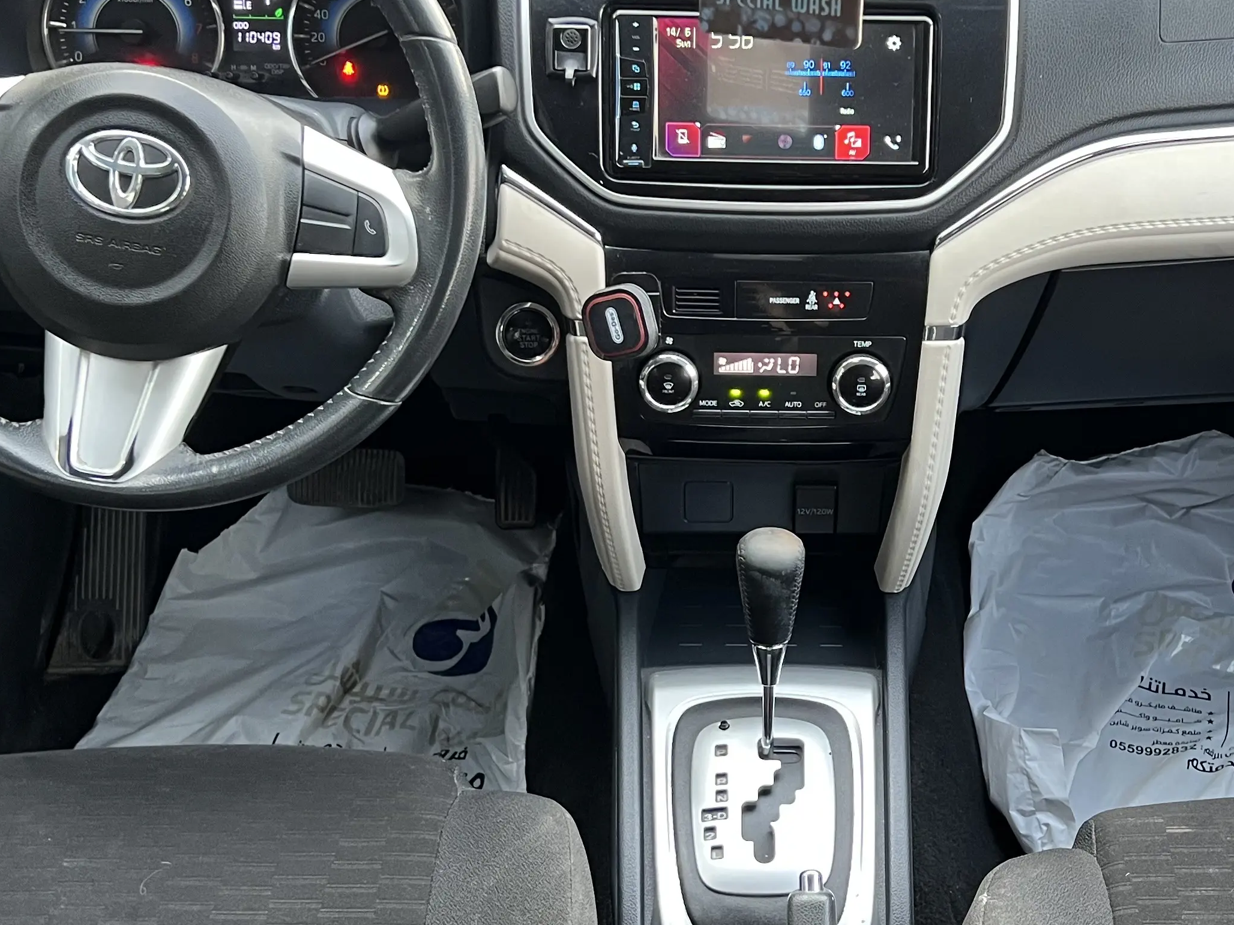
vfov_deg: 28.5
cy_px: 537
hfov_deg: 37.3
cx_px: 756
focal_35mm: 51
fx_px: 1818
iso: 250
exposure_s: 1/60
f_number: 1.5
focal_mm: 5.7
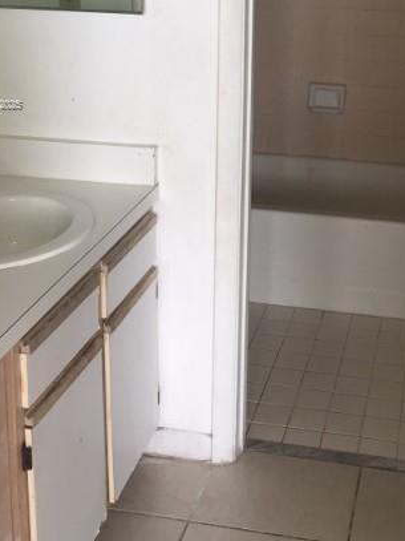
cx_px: 267
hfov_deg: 25.5
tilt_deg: -13.1
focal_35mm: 57
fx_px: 890
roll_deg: -1.1
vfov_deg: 32.8
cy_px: 105
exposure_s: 1/30
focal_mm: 4.15
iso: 40
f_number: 2.2
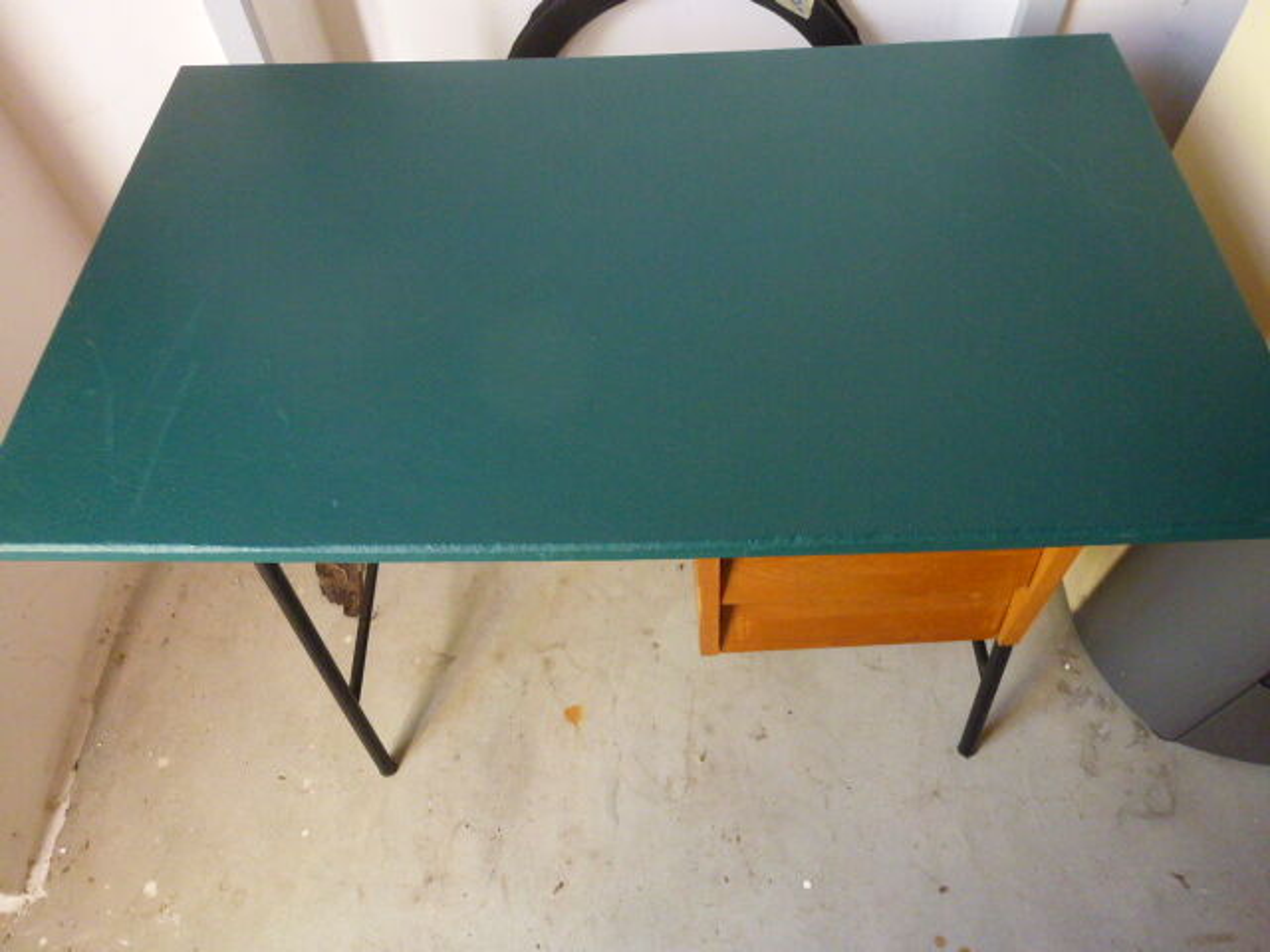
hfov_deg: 69.4
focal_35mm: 25
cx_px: 635
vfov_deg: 54.9
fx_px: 917
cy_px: 476
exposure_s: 1/30
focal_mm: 4.3
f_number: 3.3
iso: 400
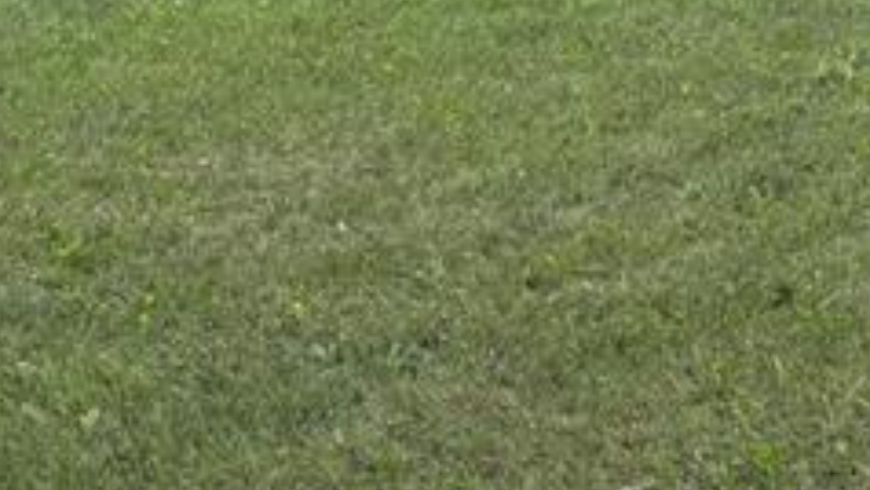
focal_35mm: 122
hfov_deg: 16.4
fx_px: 2815
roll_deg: -0.4
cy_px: -505
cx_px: 1206
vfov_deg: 9.3
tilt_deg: -2.1
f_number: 1.6
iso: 50
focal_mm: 5.96
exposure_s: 1/1092
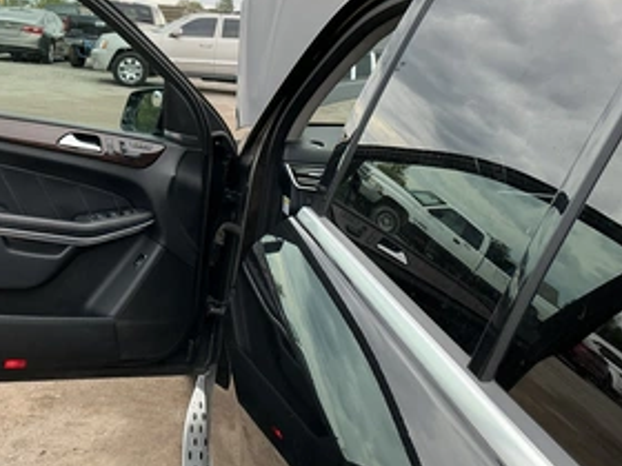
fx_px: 719
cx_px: 240
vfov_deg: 35.5
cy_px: 142
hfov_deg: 46.5
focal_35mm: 40
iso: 25
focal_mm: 3
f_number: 1.8
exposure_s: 1/613
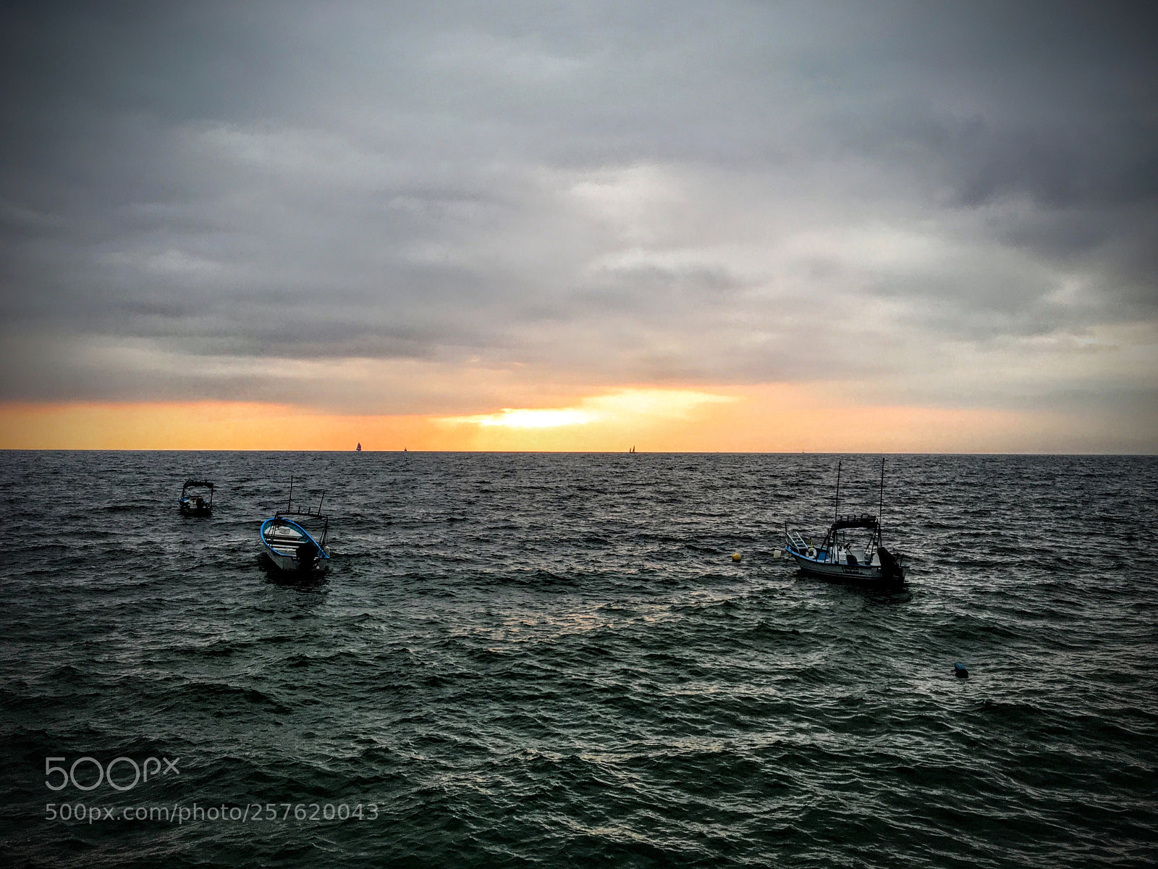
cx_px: 579
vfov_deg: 48.2
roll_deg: -0.6
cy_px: 434
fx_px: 970
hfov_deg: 61.7
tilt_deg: +2.1
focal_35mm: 29
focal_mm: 4.15
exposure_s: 1/120
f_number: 2.2
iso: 32
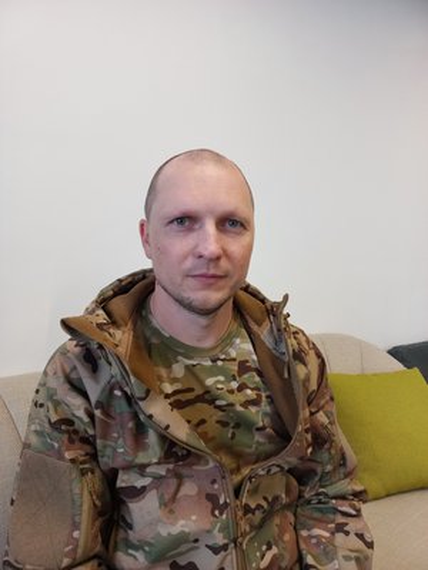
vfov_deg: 69.4
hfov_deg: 54.9
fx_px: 412
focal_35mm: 25
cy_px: 285
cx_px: 214
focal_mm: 4.6
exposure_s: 1/50
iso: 250
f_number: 1.8
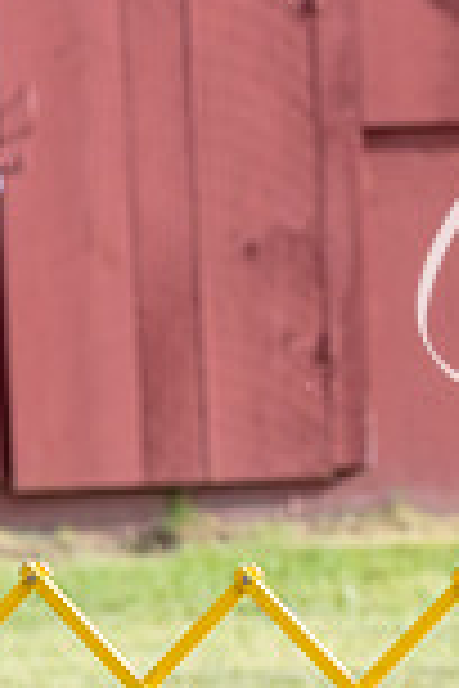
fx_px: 13157
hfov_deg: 2.0
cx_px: 1071
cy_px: 483
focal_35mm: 688
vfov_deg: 3.0
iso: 1000
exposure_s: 1/1250
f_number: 5.6
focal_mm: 181
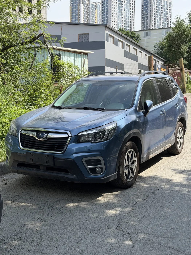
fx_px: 353
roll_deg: -0.9
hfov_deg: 30.3
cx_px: 96
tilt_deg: -4.7
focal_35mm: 48
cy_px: 128
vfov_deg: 39.7
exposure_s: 1/2033
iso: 64
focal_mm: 6.76
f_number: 1.78
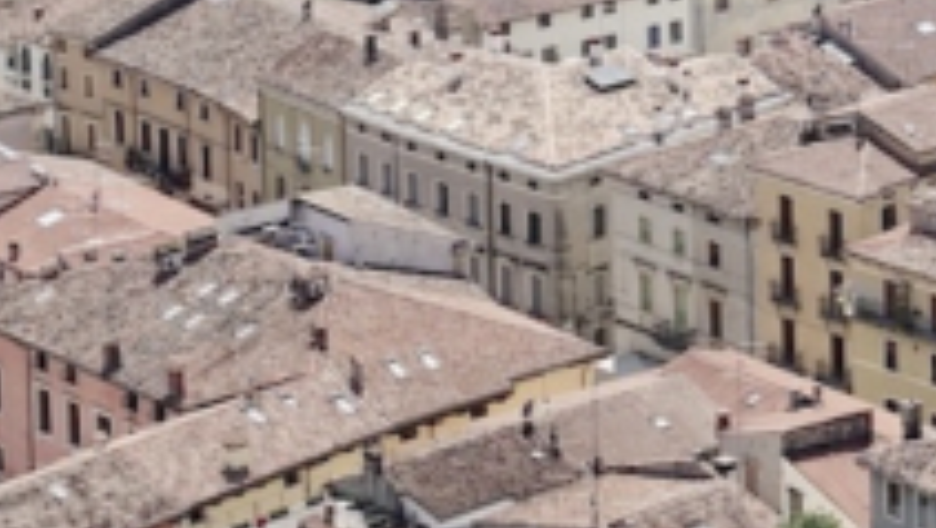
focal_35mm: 199
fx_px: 4942
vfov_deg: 6.0
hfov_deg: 10.7
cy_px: -304
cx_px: 923
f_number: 4
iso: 125
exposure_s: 1/125
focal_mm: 14.3
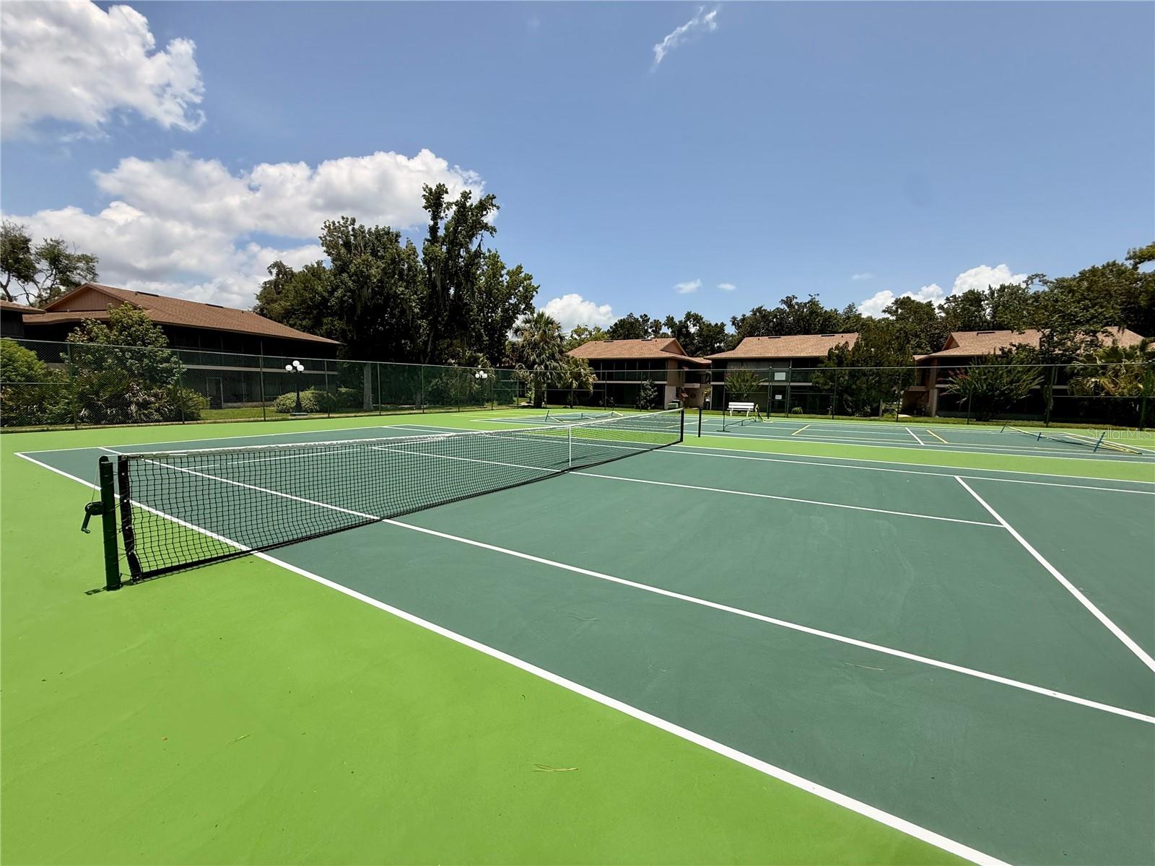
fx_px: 467
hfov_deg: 102.1
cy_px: 433
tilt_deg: -5.3
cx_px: 578
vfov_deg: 85.7
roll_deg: -0.9
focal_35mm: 14
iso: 50
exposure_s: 1/2320
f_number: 2.2
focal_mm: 2.22
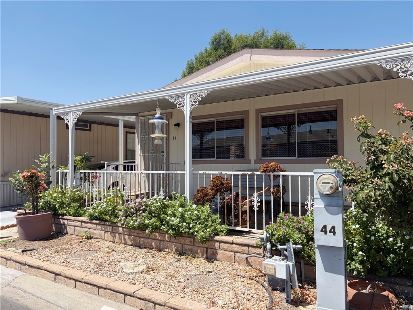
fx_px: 310
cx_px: 206
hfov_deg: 67.3
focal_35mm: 26
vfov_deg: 53.1
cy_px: 155
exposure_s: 1/3831
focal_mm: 5.96
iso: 64
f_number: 1.6
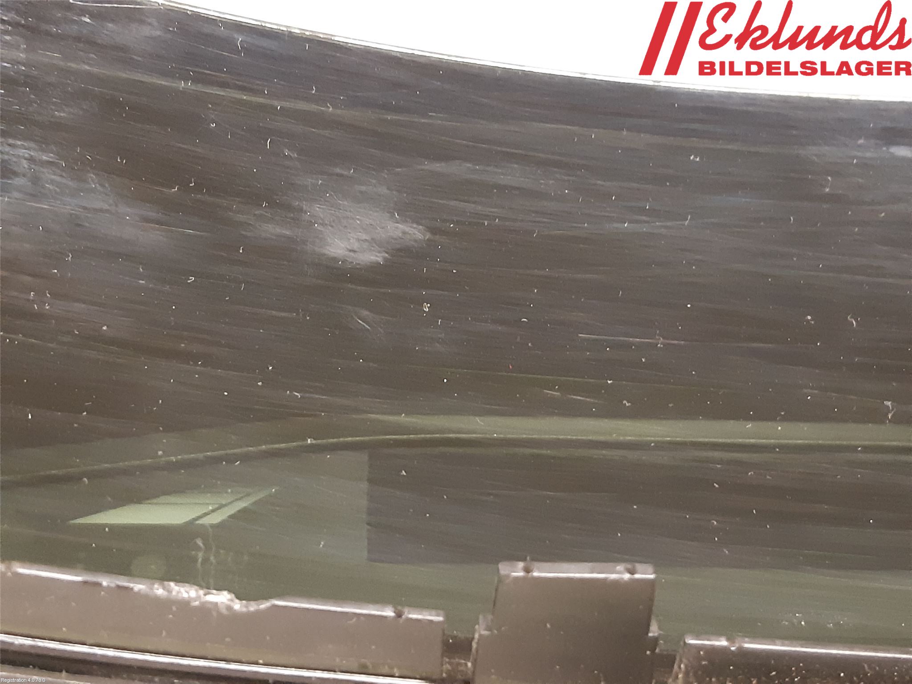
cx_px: 456
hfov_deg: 67.3
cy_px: 342
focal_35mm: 26
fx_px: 685
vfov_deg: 53.1
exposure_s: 1/25
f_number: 1.7
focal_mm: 3.93
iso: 640
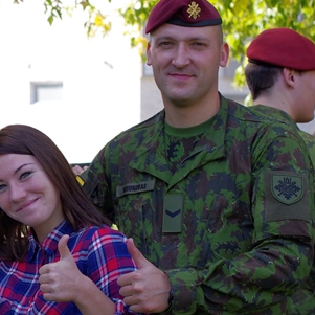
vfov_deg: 10.0
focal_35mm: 175
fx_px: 1802
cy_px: 207
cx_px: -57
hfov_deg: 9.9
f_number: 4
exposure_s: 1/320
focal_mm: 50
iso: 200
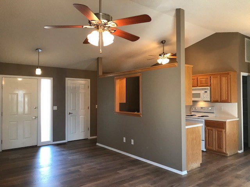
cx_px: 125
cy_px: 94
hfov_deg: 63.4
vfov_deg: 49.7
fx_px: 202
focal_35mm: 28
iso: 50
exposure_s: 1/30
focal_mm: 3.99
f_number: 1.8
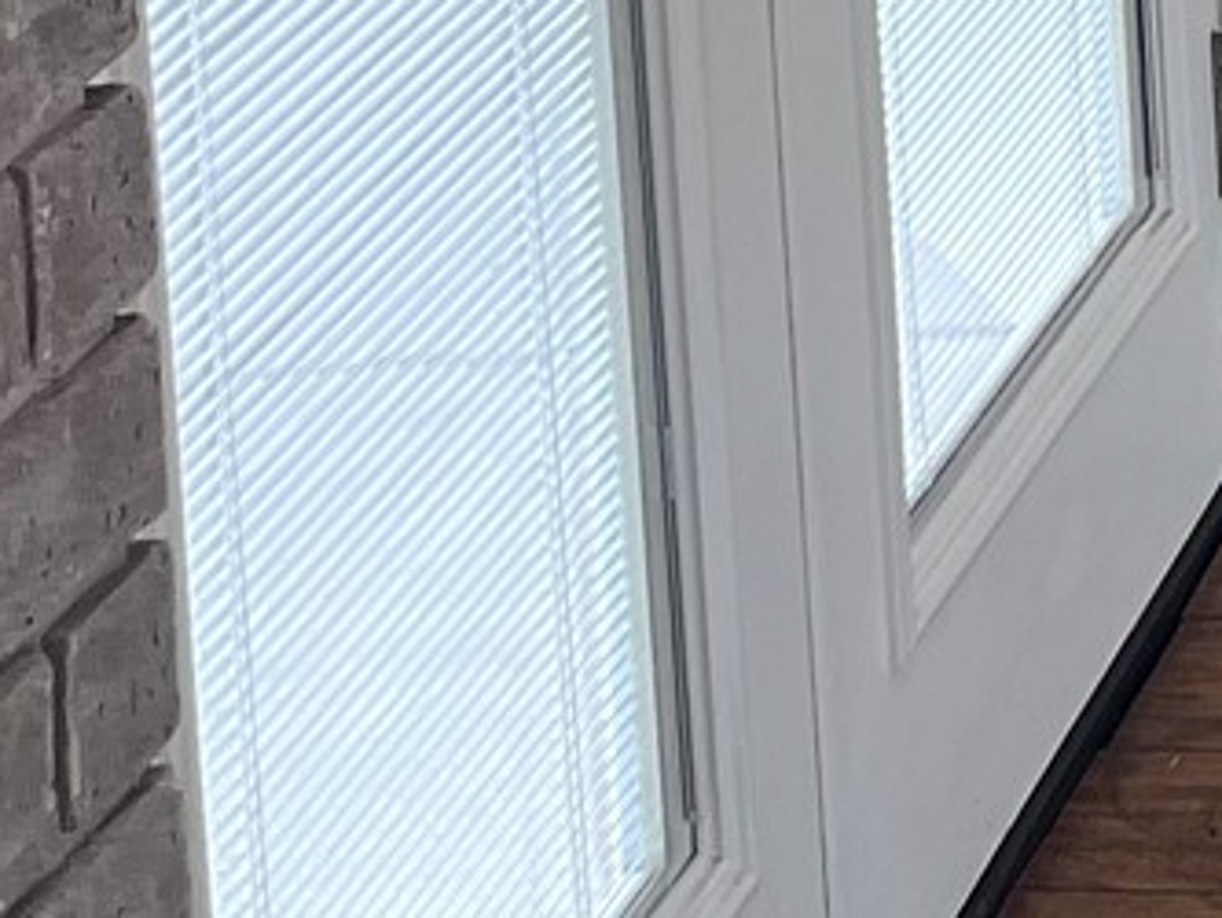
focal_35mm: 160
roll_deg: +1.5
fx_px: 5650
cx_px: 2360
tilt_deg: -3.7
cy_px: -1605
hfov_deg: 11.3
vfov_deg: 8.2
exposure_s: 1/120
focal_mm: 5.7
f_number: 1.5
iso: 80
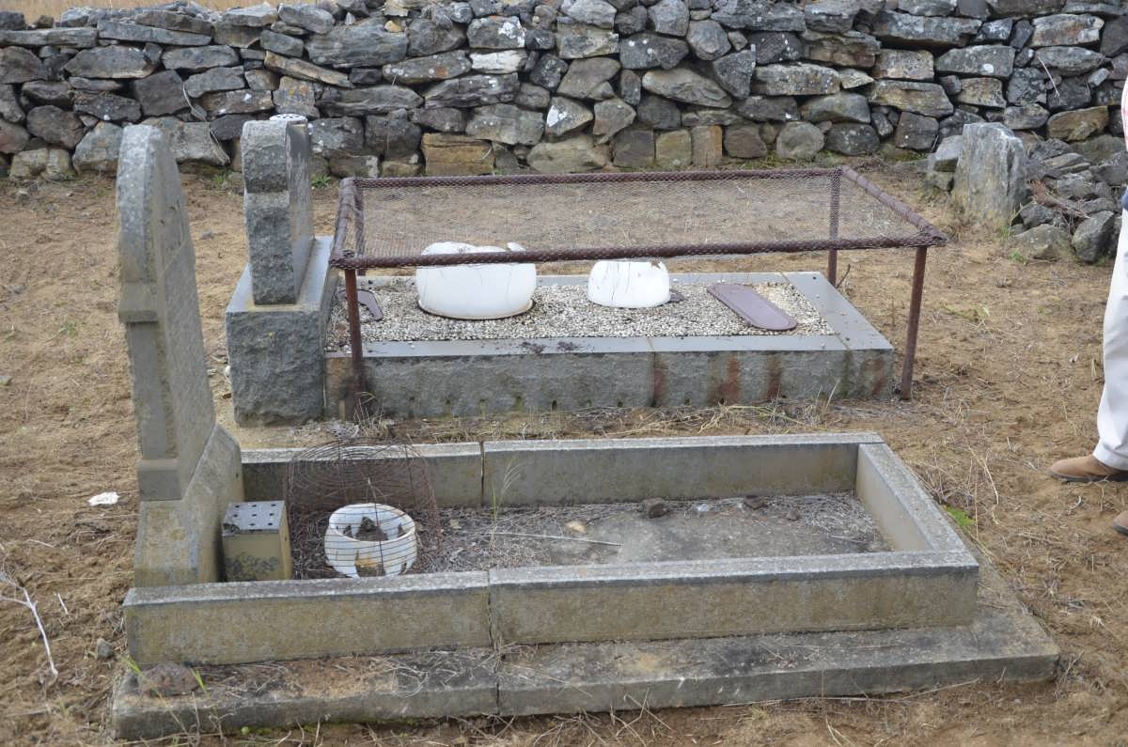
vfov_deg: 34.1
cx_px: 564
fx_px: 1220
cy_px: 374
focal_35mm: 39
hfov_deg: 49.6
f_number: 5.6
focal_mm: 26
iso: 280
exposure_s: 1/125
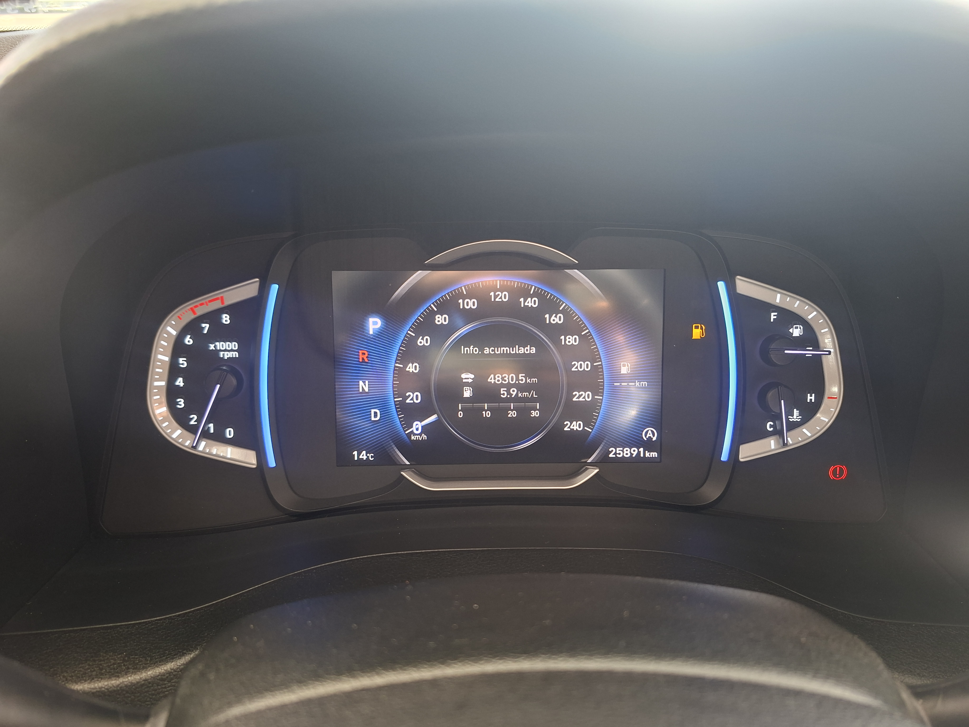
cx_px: 484
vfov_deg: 58.9
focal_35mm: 23
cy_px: 364
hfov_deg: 73.9
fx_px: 644
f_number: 1.8
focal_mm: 5.54
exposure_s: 1/60
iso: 250
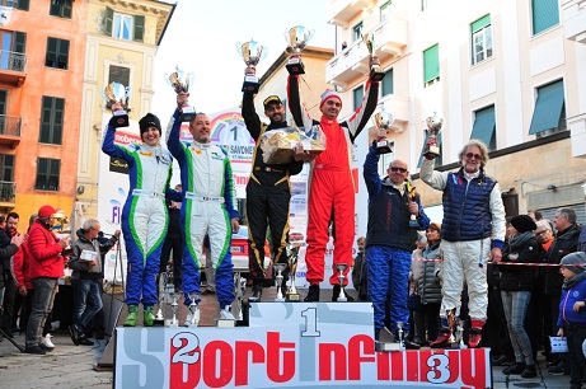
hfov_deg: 53.2
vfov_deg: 36.8
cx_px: 293
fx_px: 585
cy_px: 194
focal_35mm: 36
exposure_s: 1/250
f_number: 4
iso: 400
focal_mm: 24
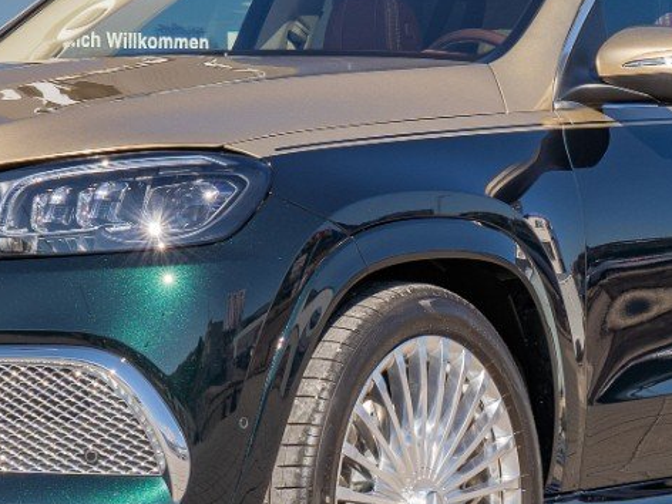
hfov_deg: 18.0
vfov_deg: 13.5
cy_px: 56
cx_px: 179
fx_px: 2116
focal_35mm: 109
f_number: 10
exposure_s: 1/125
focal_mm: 33
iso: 100
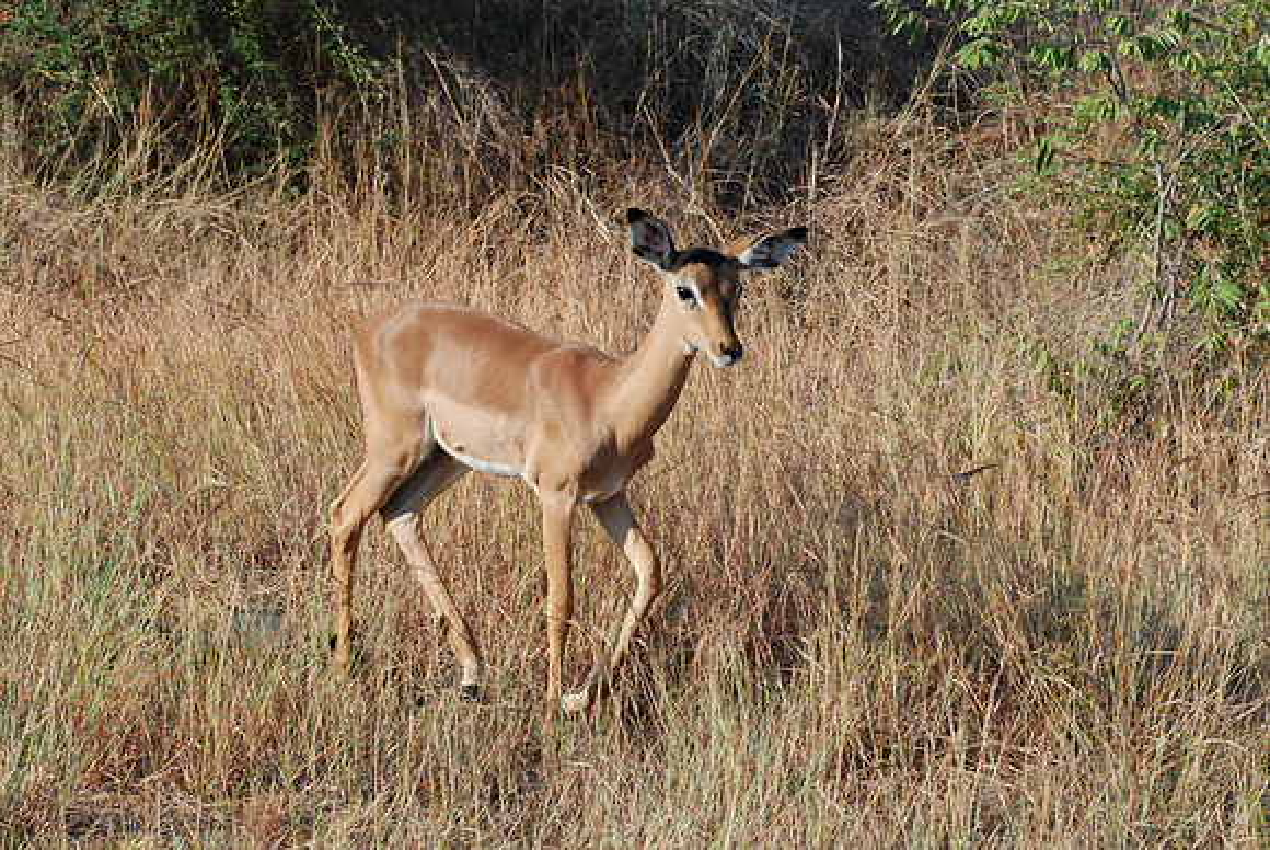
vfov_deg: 10.0
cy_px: 425
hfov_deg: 14.8
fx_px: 4873
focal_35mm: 138
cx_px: 635
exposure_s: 1/800
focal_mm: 92
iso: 1000
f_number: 13
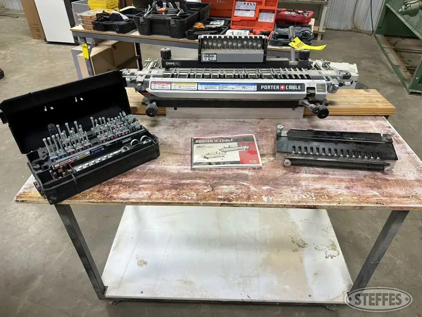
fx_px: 293
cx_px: 211
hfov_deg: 71.6
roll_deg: -0.2
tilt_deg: -37.8
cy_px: 158
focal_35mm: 24
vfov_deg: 56.8
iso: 160
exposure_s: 1/120
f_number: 1.78
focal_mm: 6.86
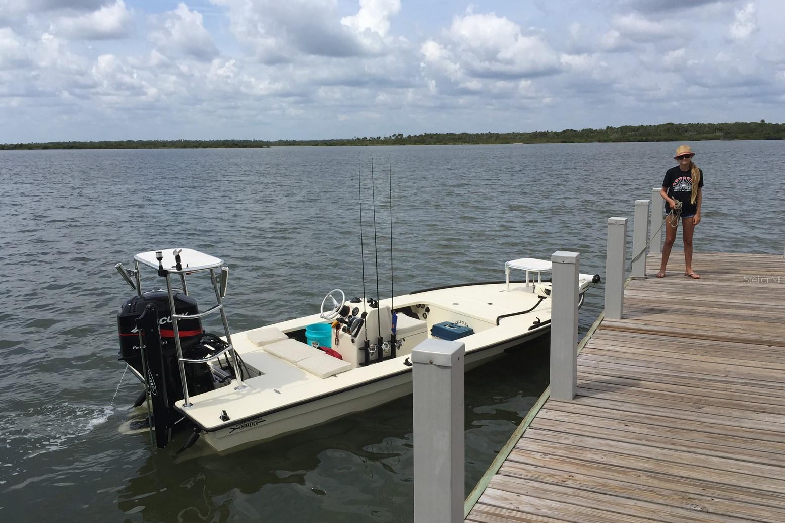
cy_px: 279
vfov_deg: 42.3
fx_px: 676
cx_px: 388
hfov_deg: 60.3
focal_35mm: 31
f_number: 2.2
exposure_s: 1/3300
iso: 32
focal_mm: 4.15
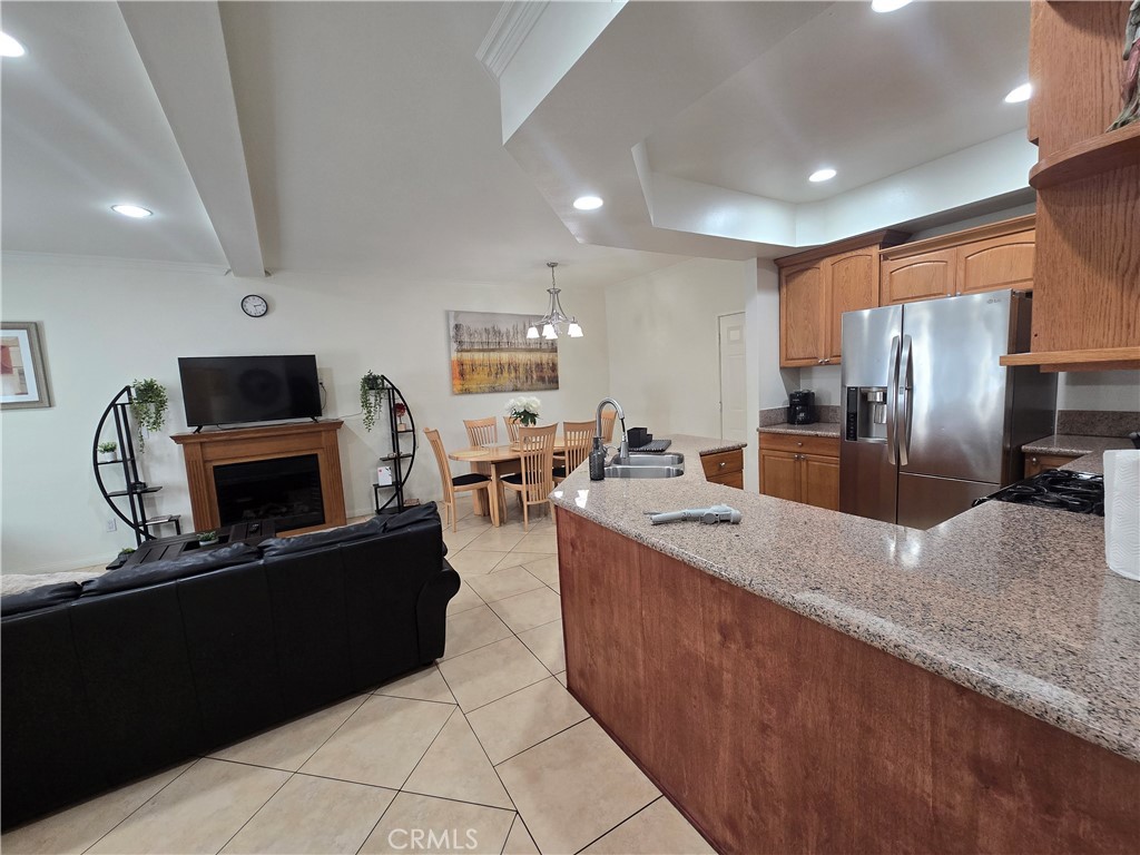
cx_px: 570
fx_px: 428
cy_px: 428
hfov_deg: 106.2
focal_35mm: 13
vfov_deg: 89.9
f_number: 2.2
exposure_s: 1/60
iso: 200
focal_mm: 2.2
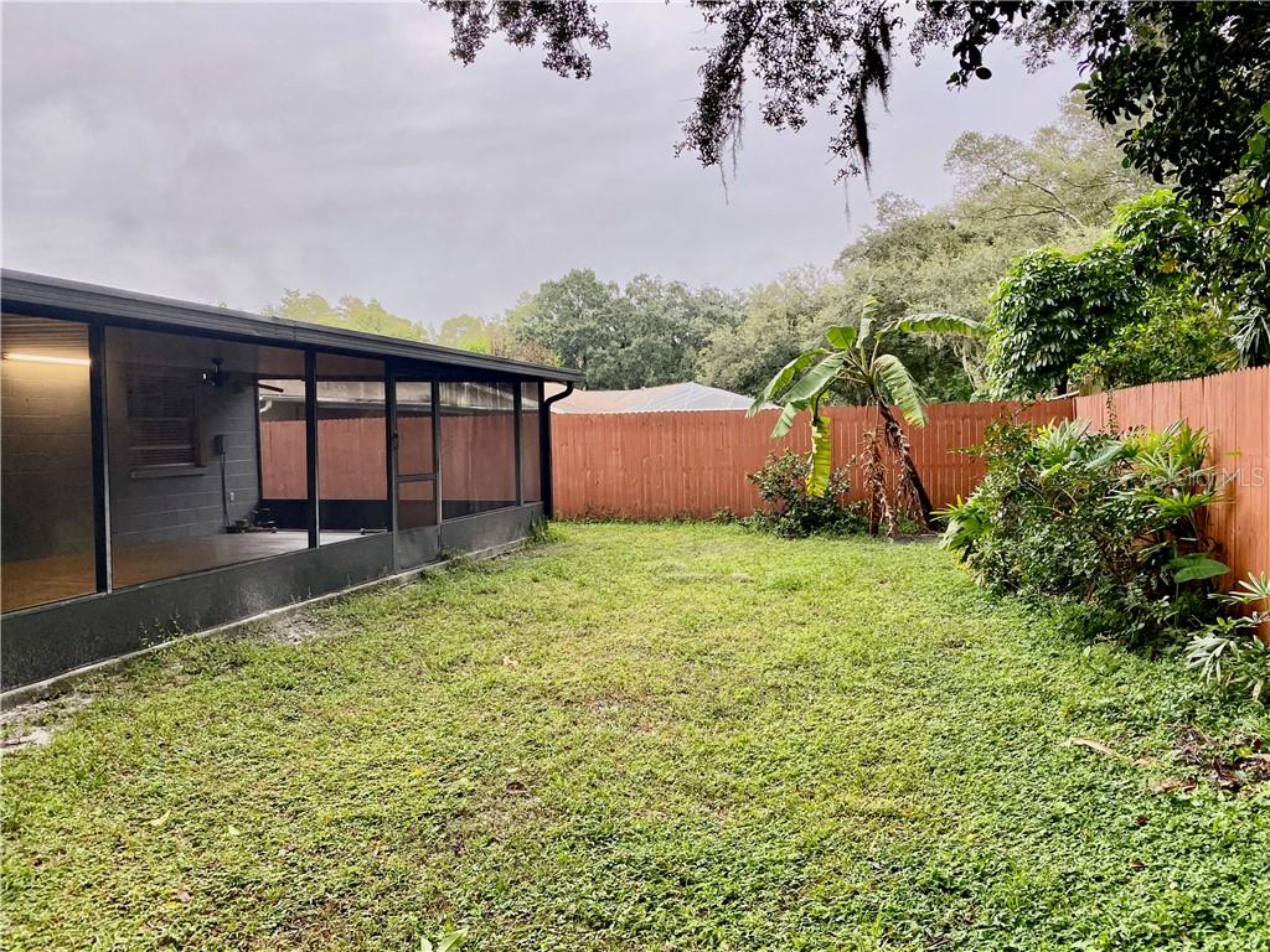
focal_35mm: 26
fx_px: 954
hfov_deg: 67.3
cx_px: 635
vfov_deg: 53.1
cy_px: 476
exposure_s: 1/121
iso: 100
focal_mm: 4.25
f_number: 1.8
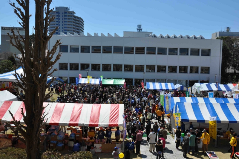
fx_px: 219
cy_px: 80
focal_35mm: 33
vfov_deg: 39.9
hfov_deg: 57.3
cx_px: 120
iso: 200
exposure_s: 1/200
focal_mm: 22
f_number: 14
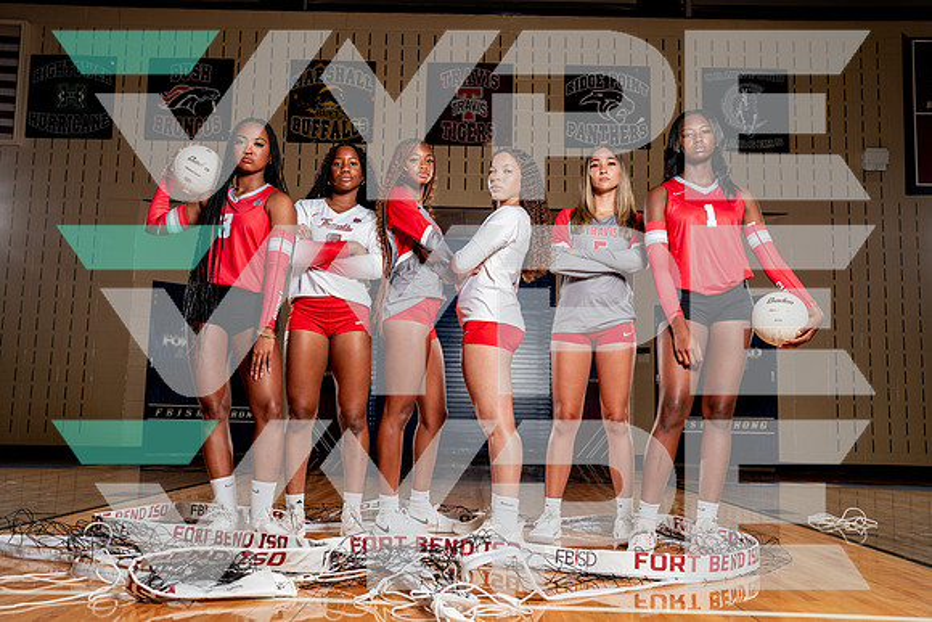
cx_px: 466
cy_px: 311
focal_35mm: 34
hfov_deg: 55.8
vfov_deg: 38.9
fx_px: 880
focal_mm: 34
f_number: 5.6
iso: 200
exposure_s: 1/250
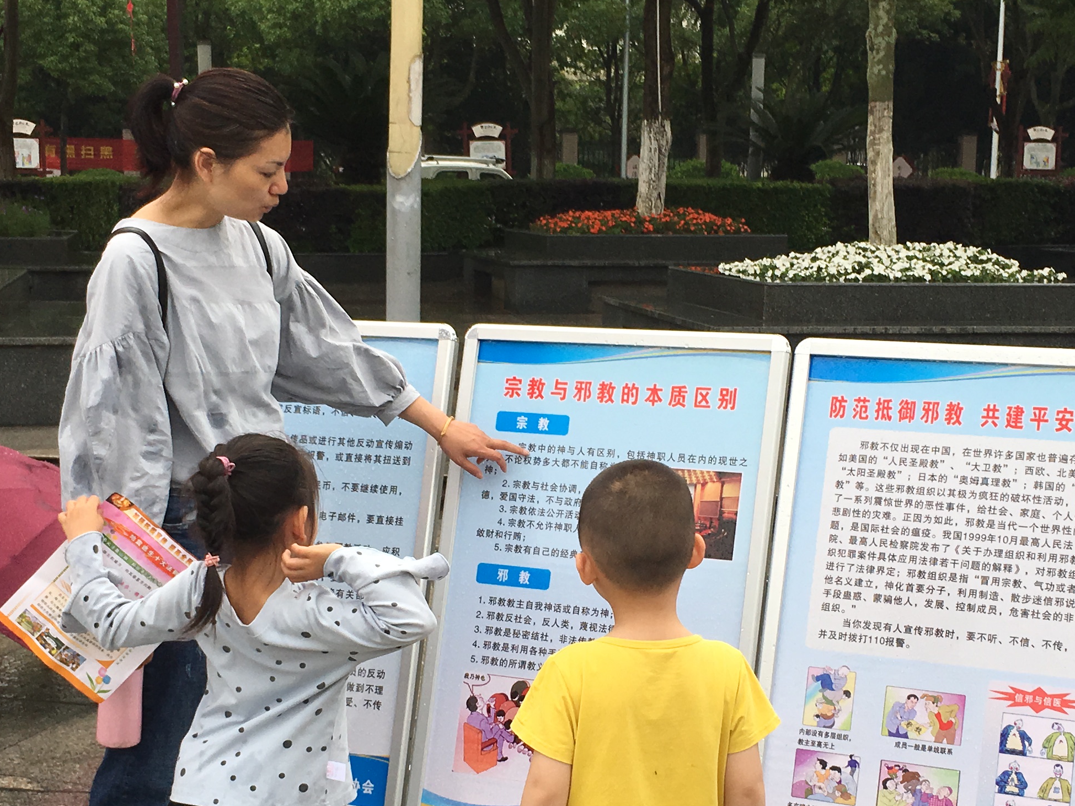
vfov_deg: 24.3
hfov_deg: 32.2
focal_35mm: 60
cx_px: 576
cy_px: 512
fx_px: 1863
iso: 25
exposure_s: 1/739
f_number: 2.2
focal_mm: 4.15
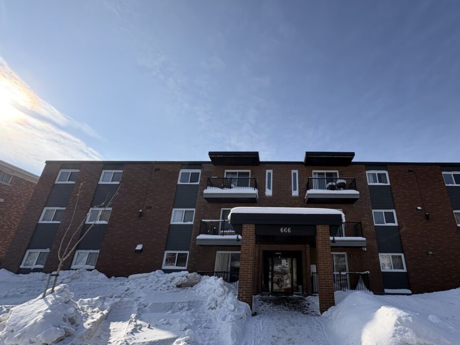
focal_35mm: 17
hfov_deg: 89.8
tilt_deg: +21.8
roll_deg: -1.1
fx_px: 226
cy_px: 188
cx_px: 277
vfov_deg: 74.5
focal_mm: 2.22
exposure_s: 1/2208
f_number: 2.2
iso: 40
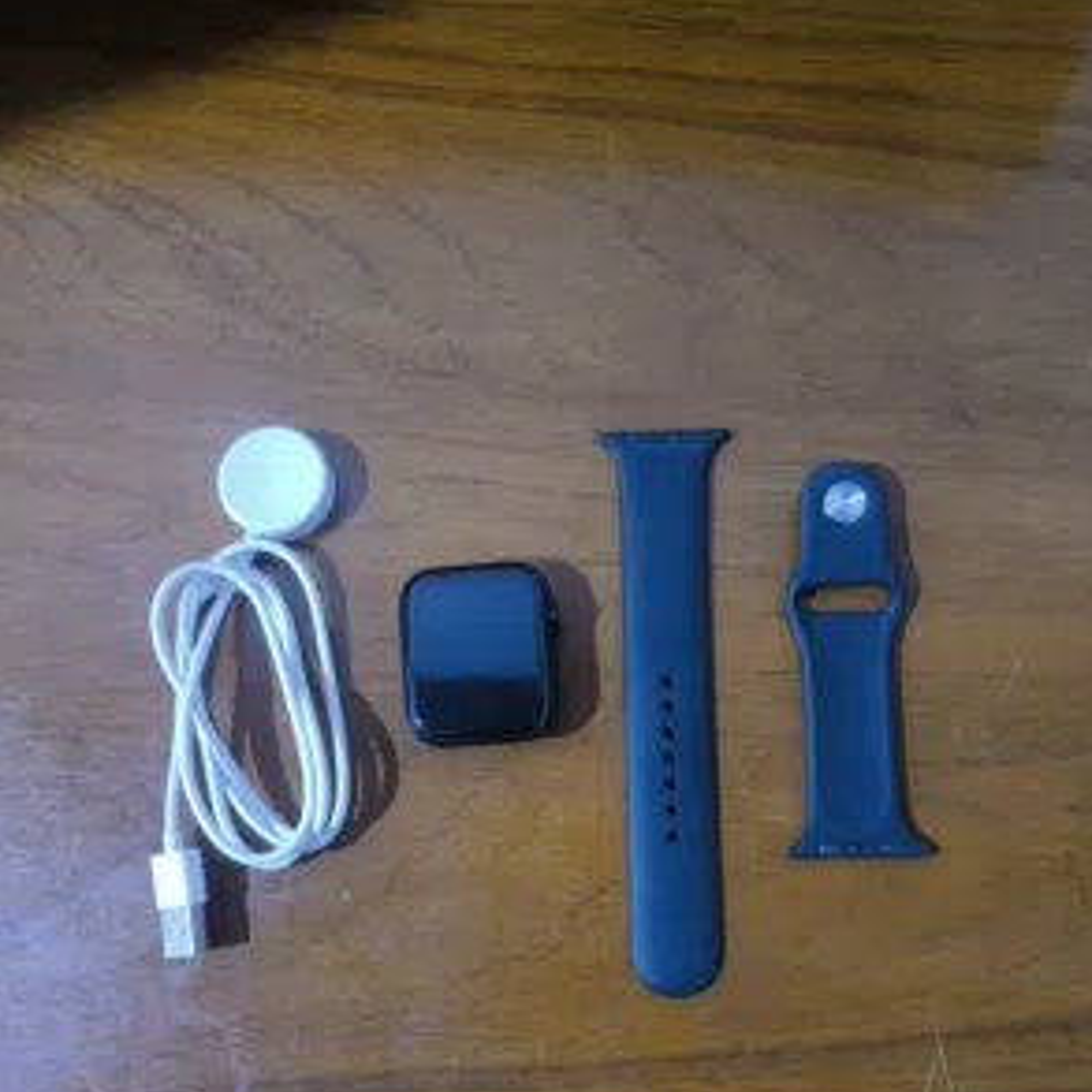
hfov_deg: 55.6
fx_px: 1035
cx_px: 555
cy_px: 697
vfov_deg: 54.8
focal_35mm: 29
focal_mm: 6.92
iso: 640
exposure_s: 1/25
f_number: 1.9
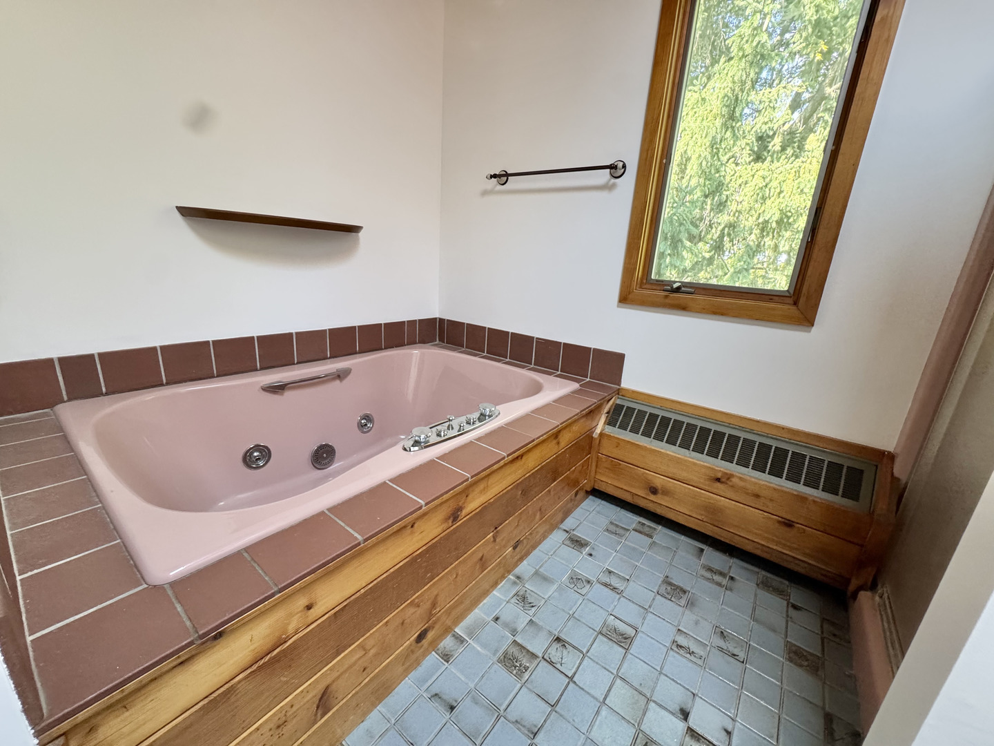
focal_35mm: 14
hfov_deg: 102.1
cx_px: 497
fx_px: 402
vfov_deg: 85.7
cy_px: 373
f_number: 2.2
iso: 320
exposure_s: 1/86
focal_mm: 2.22
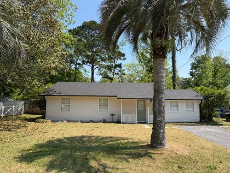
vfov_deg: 56.8
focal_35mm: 24
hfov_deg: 71.6
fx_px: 159
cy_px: 86
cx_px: 115
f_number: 1.78
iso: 80
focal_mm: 6.76
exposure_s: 1/3021
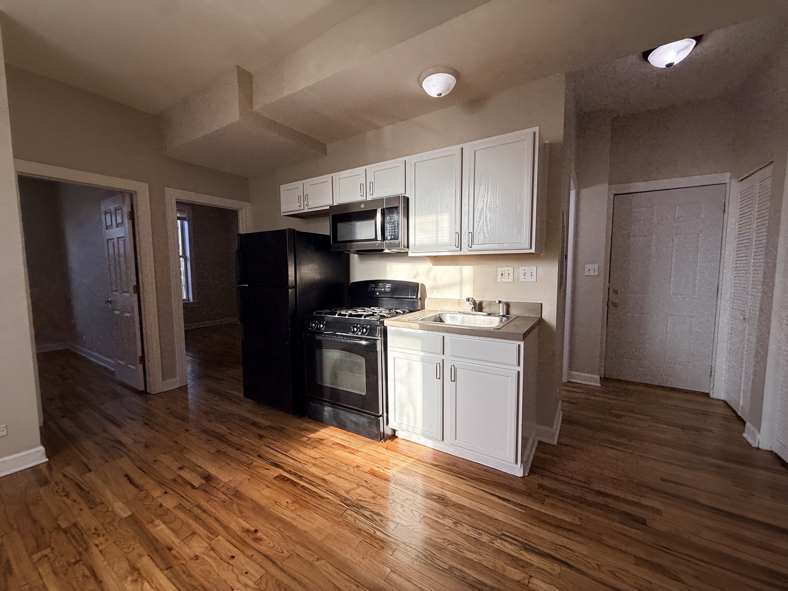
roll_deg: -0.4
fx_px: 319
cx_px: 394
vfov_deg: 85.7
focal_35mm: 14
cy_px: 296
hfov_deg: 102.1
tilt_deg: -2.7
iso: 64
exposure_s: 1/479
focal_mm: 2.22
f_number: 2.2
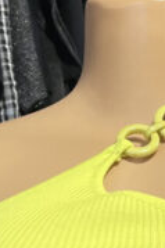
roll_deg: +2.3
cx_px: 161
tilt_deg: -2.8
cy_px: 372
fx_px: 696
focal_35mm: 101
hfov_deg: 13.4
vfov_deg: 18.0
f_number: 1.6
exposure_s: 1/100
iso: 80
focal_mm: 4.2
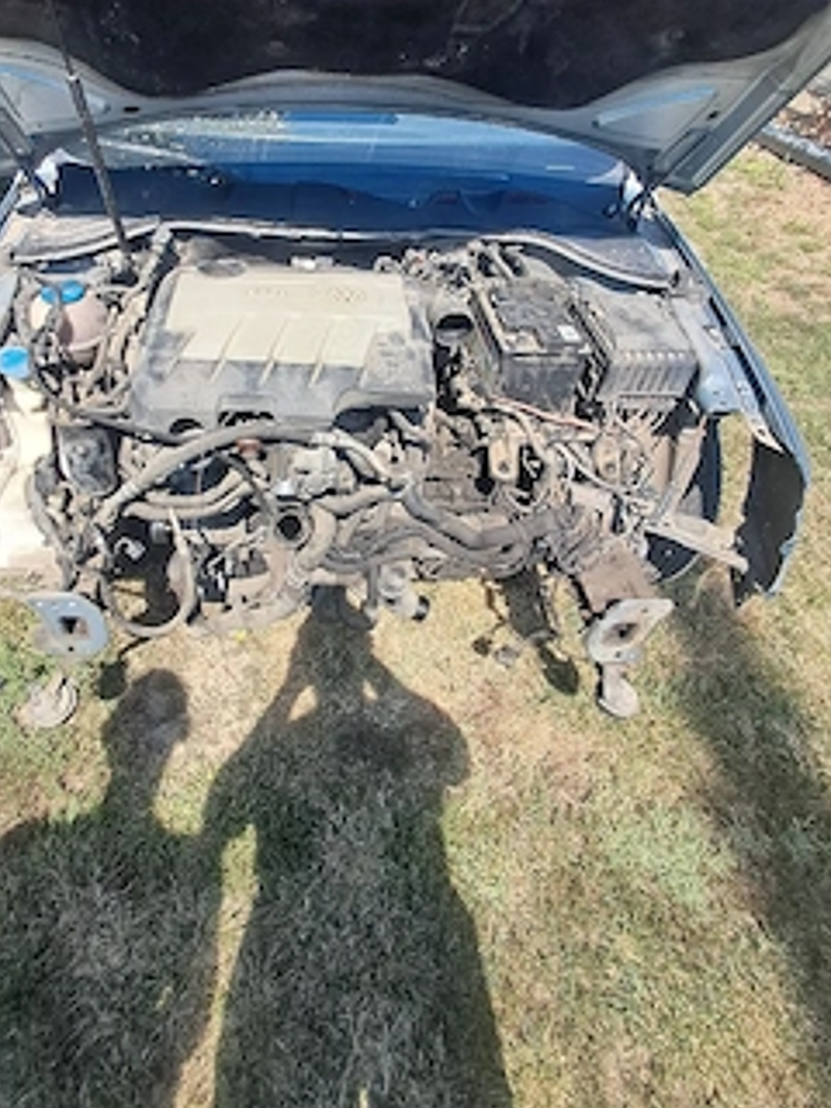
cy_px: 440
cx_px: 319
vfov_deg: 80.7
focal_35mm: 20
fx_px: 640
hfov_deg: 65.1
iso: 40
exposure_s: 1/625
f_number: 2.2
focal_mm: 1.64
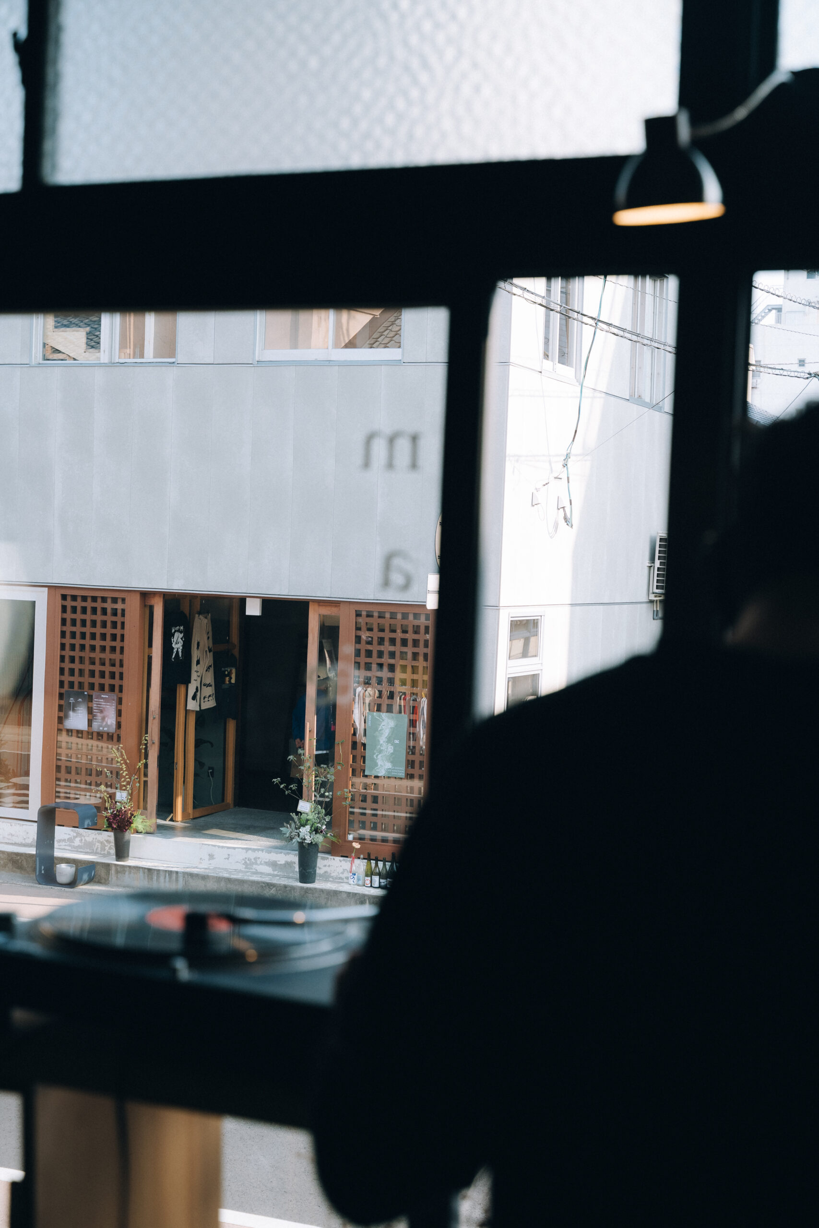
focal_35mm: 52
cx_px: 410
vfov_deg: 38.2
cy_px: 614
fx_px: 1774
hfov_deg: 26.0
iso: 640
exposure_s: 1/1000
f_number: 4
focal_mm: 52
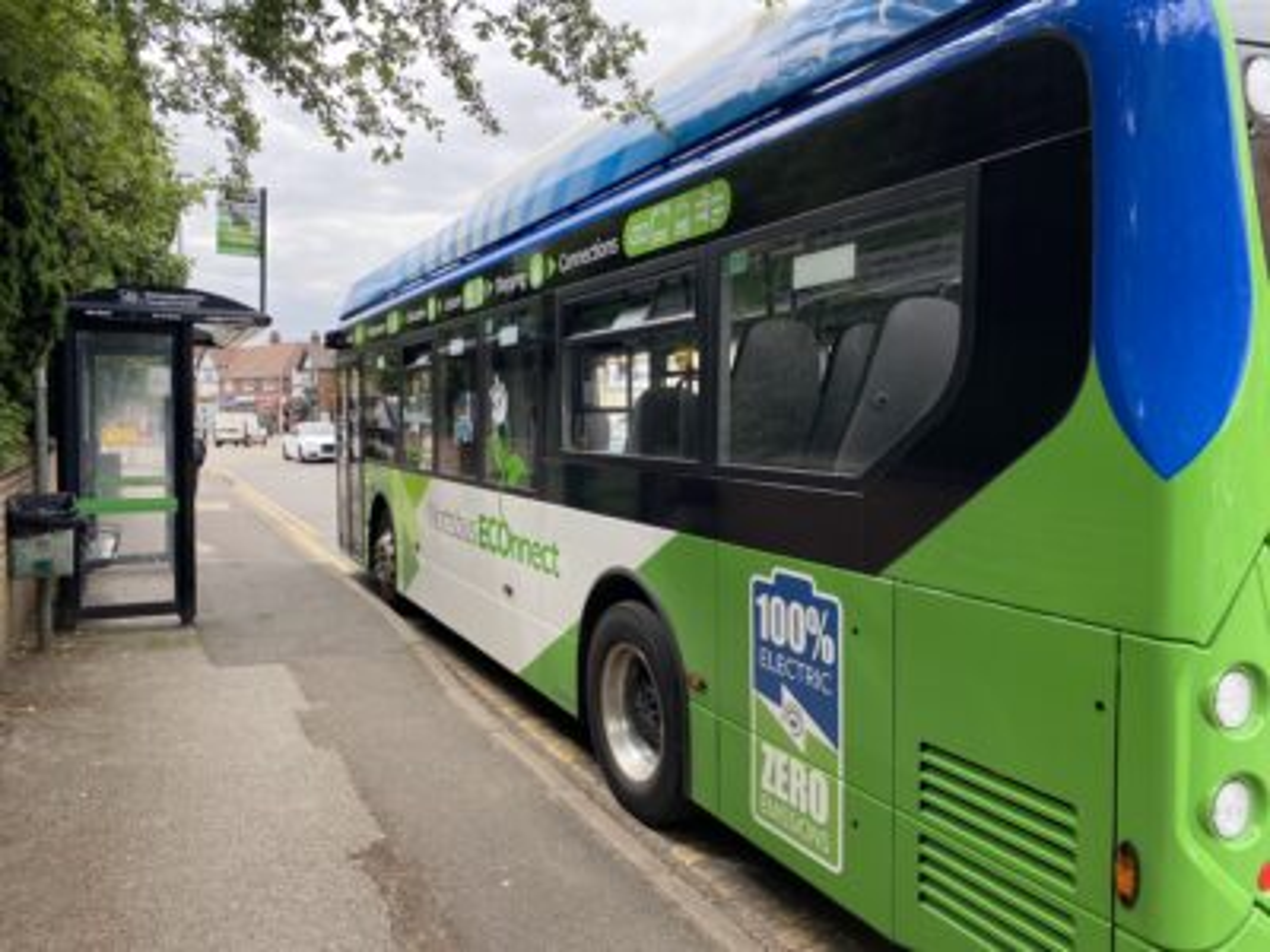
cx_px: 635
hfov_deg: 67.3
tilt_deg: -0.9
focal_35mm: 26
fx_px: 954
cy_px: 476
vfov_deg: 53.1
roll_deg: +1.8
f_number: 1.8
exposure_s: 1/728
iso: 32
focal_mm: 4.25
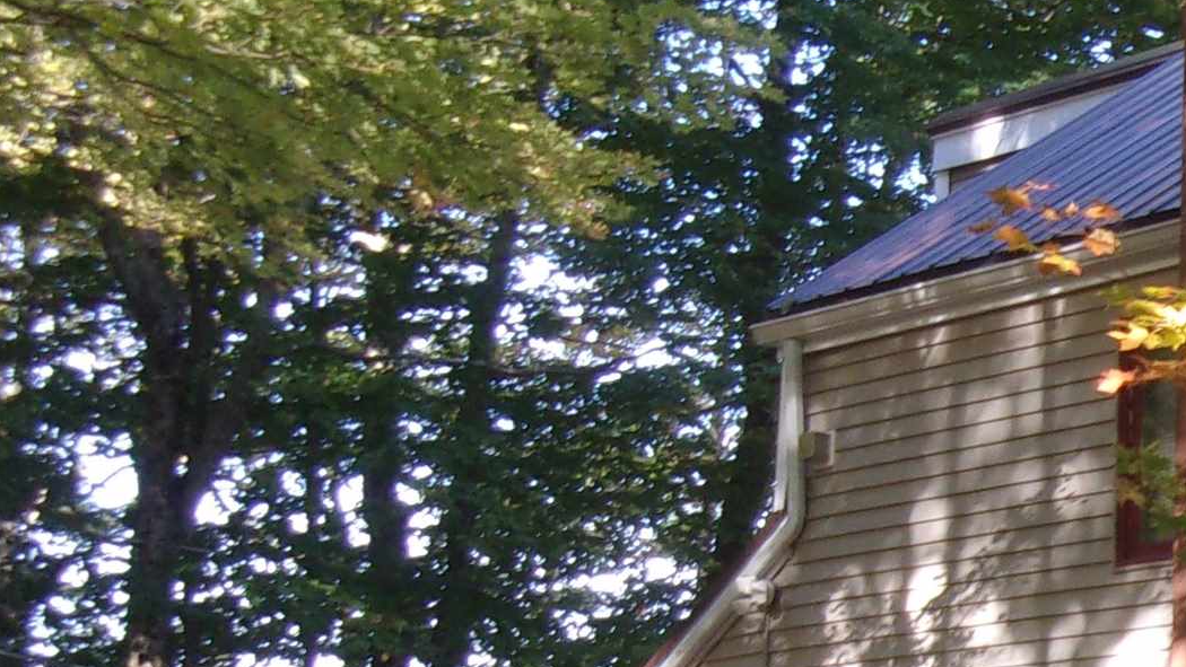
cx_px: 1570
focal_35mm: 137
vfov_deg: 8.8
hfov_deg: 14.9
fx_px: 4309
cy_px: 763
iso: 80
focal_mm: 7.8
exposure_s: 1/38
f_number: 4.7
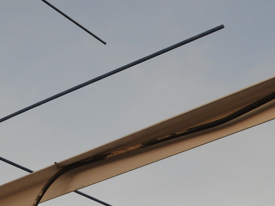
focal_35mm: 95
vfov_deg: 15.3
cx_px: -26
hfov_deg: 19.8
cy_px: 13
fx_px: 755
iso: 100
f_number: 3.8
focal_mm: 7.2
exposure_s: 1/200
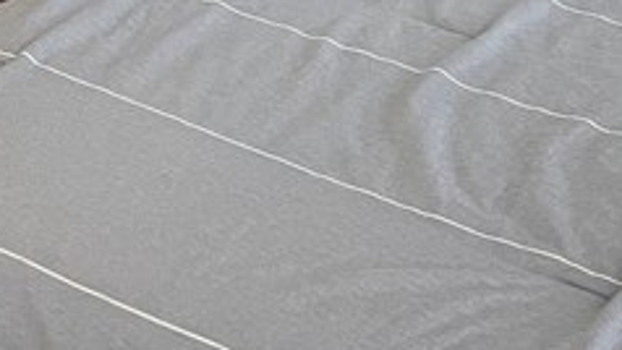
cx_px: 570
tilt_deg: -13.8
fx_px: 2013
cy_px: -421
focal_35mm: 122
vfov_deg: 9.2
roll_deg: +0.7
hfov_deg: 17.3
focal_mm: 4.2
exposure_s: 1/60
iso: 160
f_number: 1.6
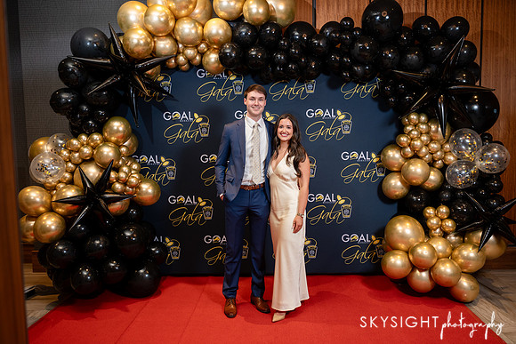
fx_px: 411
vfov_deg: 45.4
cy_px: 172
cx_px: 258
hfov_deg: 64.2
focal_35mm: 29
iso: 1000
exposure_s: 1/200
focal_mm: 28
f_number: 2.8
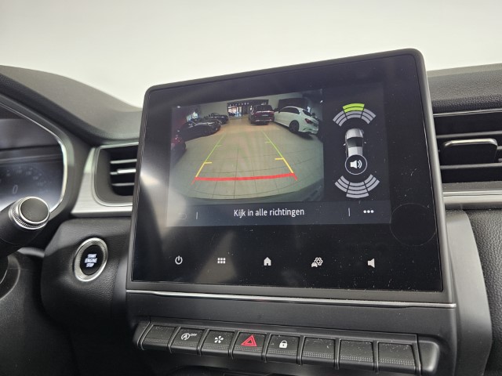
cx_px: 251
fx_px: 334
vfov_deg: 58.9
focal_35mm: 23
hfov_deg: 73.9
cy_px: 188
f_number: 1.7
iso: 640
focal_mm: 6.3
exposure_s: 1/60
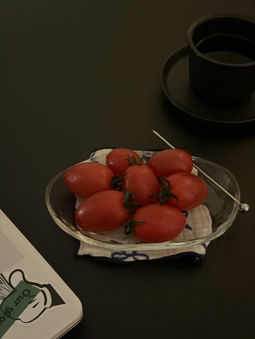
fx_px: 511
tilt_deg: -49.8
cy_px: 170
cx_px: 128
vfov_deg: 36.8
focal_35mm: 52
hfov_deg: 28.0
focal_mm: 5.96
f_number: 1.6
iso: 1600
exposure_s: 1/15
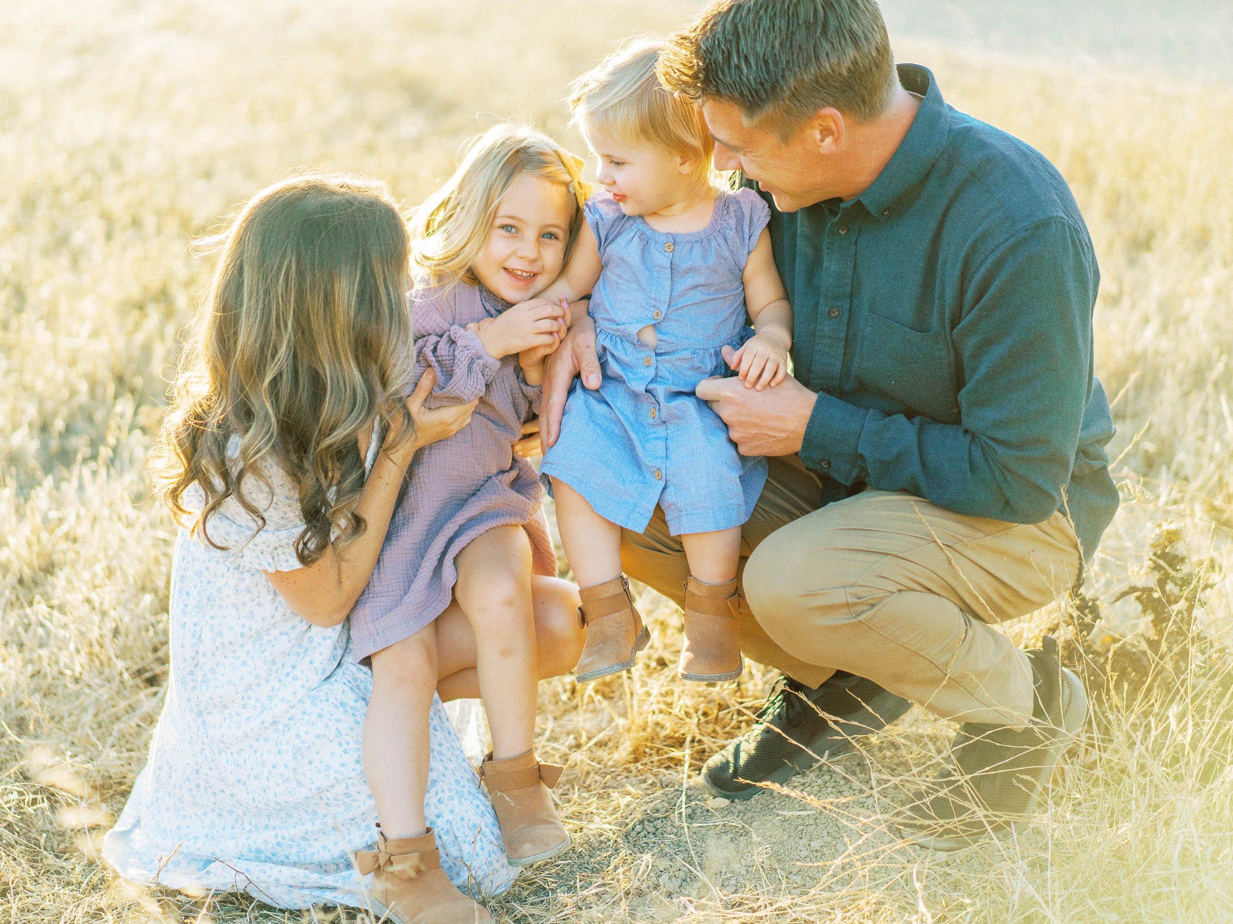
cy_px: 462
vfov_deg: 24.6
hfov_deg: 32.4
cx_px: 552
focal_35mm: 59
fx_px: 2119
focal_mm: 55
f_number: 1.8
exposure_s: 1/2500
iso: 400
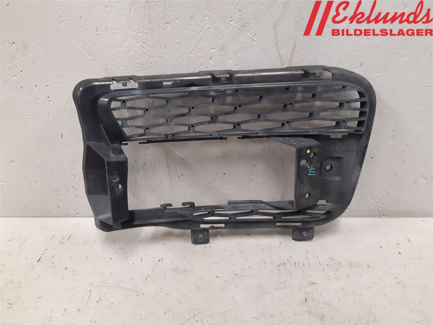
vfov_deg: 53.1
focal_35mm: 26
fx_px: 325
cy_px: 162
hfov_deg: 67.3
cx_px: 216
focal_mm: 3.93
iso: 320
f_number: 1.7
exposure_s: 1/50
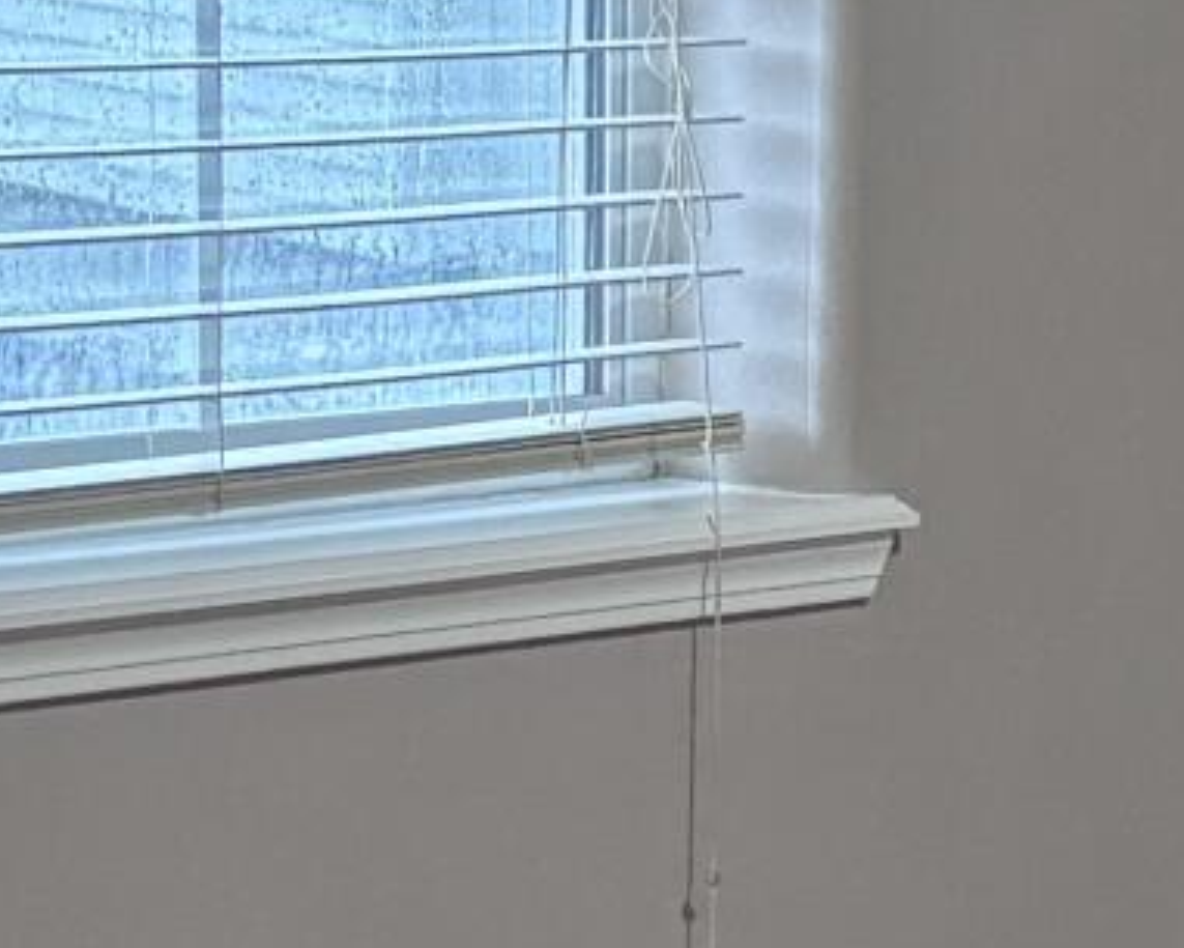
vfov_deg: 7.7
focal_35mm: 200
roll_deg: -1.5
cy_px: 376
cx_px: 2101
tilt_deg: -5.0
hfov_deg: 9.2
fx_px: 7010
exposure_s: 1/60
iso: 200
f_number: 1.6
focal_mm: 5.96
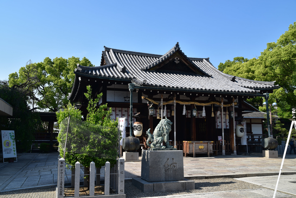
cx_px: 148
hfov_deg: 55.8
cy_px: 99
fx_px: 280
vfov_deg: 38.9
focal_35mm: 34
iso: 100
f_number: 11
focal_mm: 34
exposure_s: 1/80
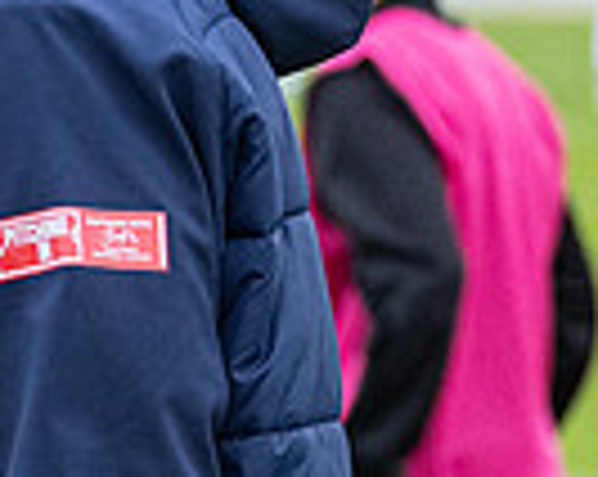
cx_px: -445
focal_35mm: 529
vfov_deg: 2.9
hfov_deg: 3.6
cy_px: 144
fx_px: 9349
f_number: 2.8
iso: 1000
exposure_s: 1/640
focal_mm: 74
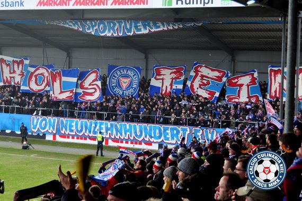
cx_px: 151
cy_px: 100
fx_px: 478
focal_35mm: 57
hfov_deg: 35.1
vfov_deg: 23.8
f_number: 4.8
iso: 320
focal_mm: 38
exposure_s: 1/160
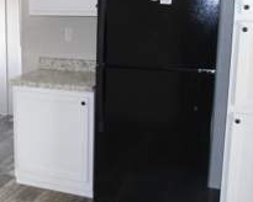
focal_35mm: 57
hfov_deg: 31.3
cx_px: 20
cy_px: 77
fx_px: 427
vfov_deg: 26.6
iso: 200
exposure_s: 1/30
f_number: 3.4
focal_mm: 4.4
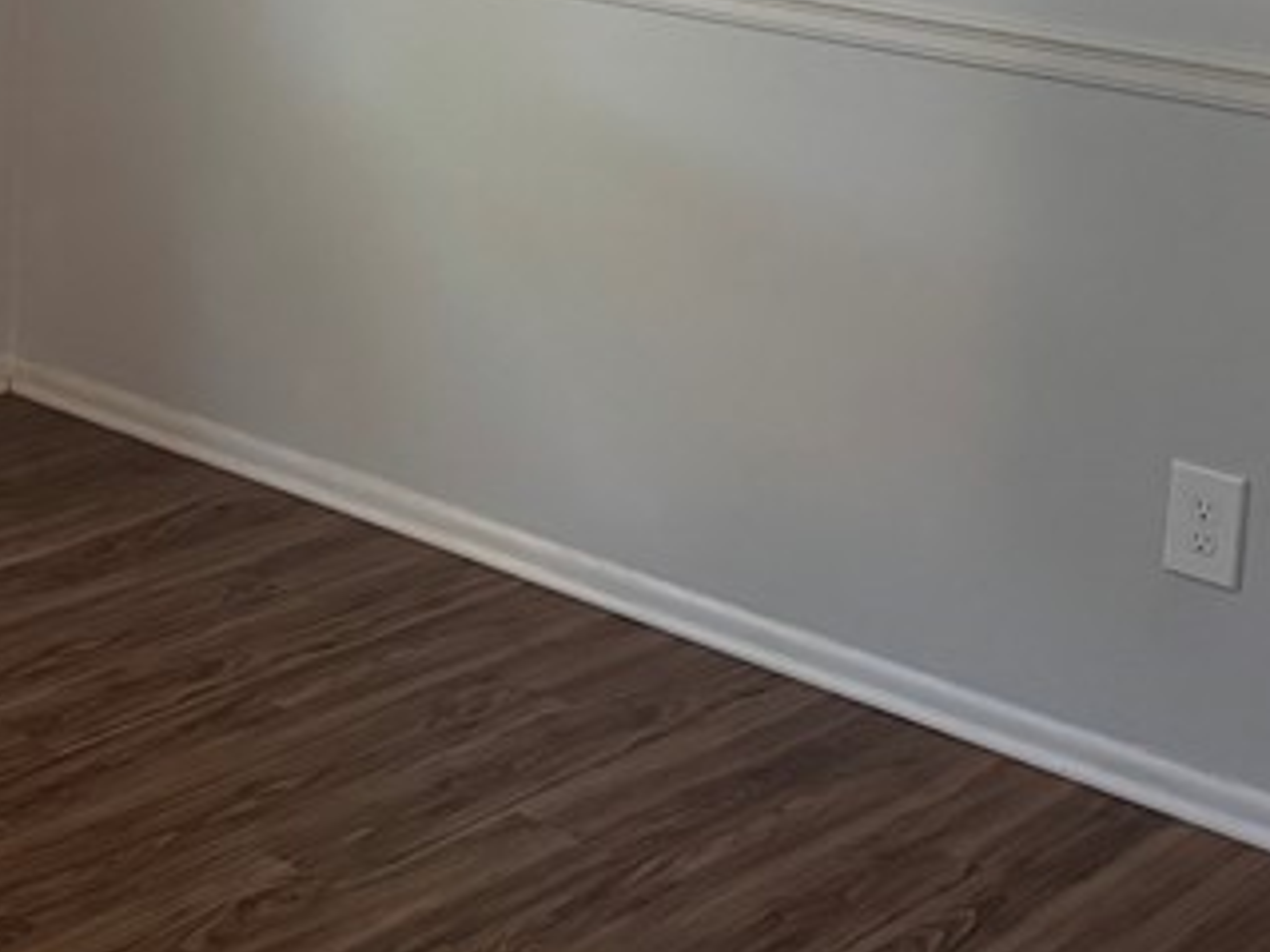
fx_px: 2824
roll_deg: -2.2
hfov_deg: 24.7
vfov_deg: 18.3
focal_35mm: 77
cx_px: 159
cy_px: -151
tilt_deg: -6.6
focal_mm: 6.76
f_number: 1.78
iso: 640
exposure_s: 1/60
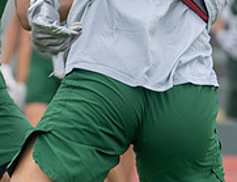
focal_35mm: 472
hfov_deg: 4.2
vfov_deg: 3.2
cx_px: -45
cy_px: -101
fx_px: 3260
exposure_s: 1/1250
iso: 200
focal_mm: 119
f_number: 3.5
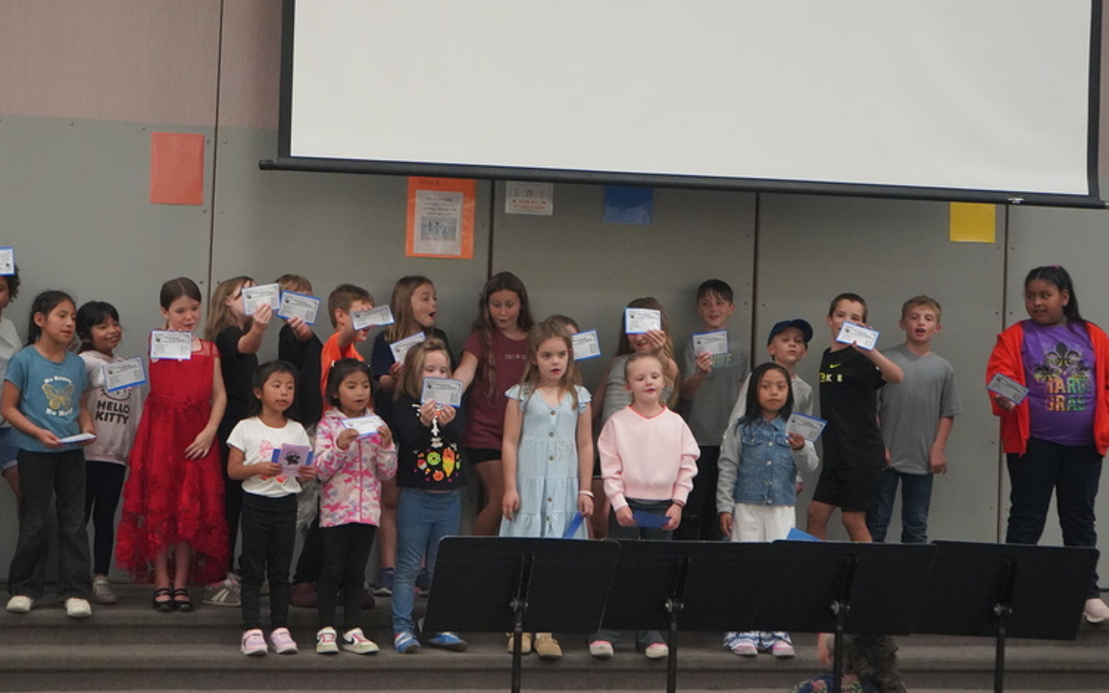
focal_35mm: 72
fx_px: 2176
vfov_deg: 18.1
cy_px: 286
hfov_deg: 28.5
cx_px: 434
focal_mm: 52
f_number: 5
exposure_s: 1/160
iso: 8000
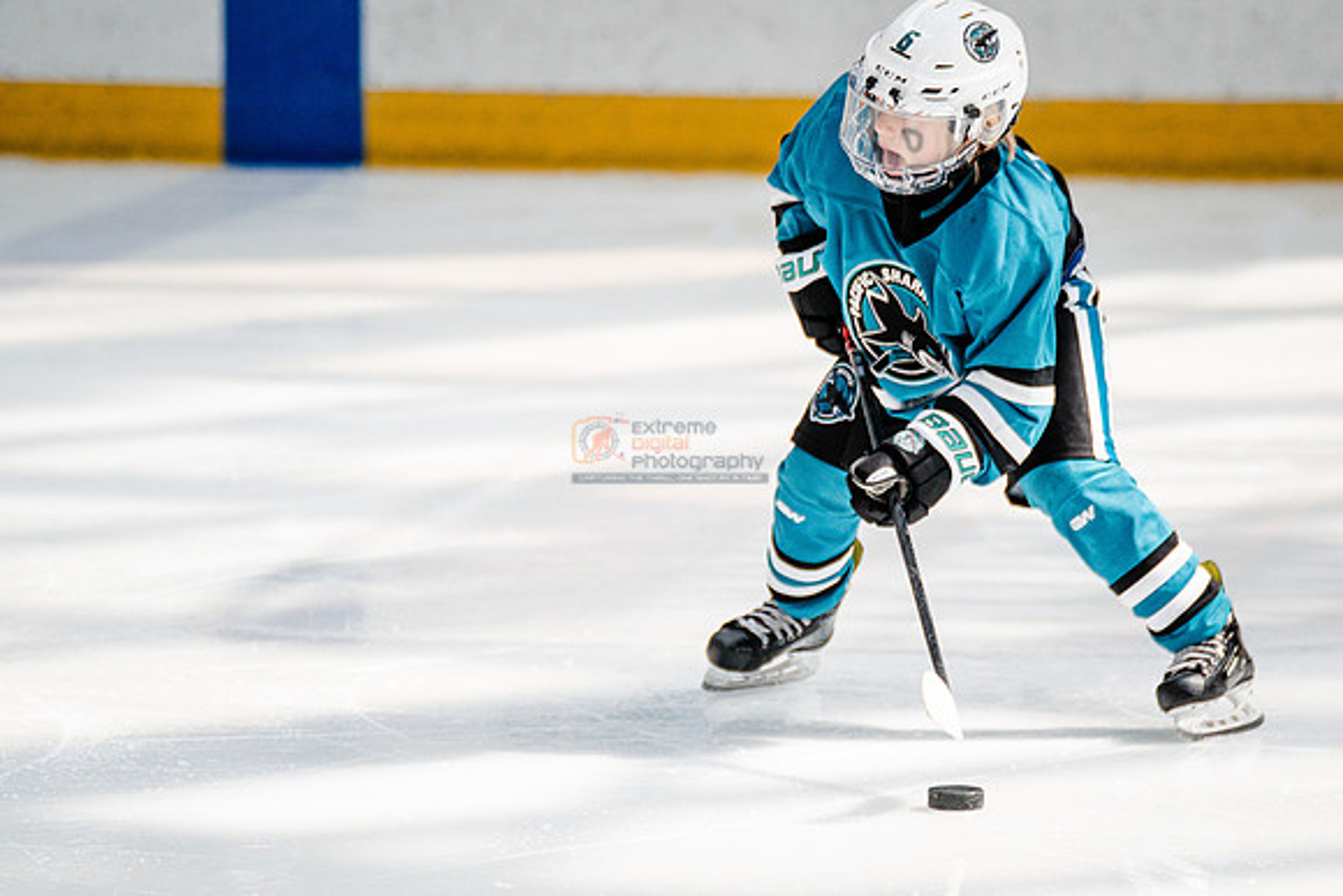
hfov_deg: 6.3
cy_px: 666
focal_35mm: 329
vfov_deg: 4.2
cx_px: 672
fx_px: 12267
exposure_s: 1/3200
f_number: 3.2
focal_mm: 221
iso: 1250
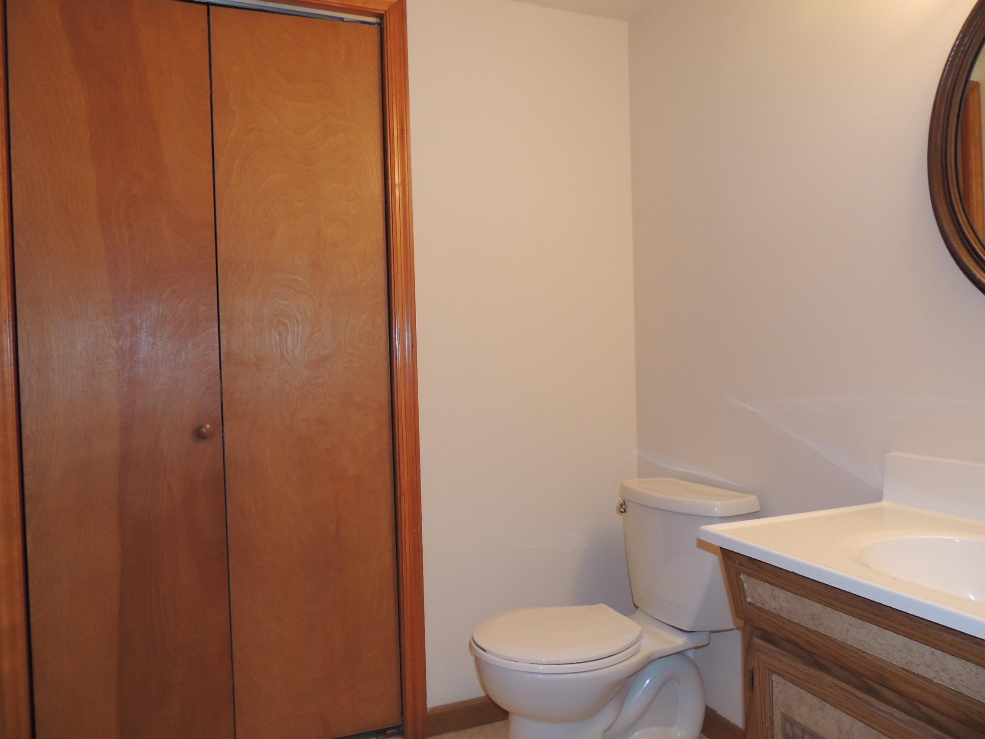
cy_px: 370
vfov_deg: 56.8
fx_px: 683
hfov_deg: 71.6
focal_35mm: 24
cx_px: 492
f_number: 3
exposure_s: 1/40
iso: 320
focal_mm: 4.3
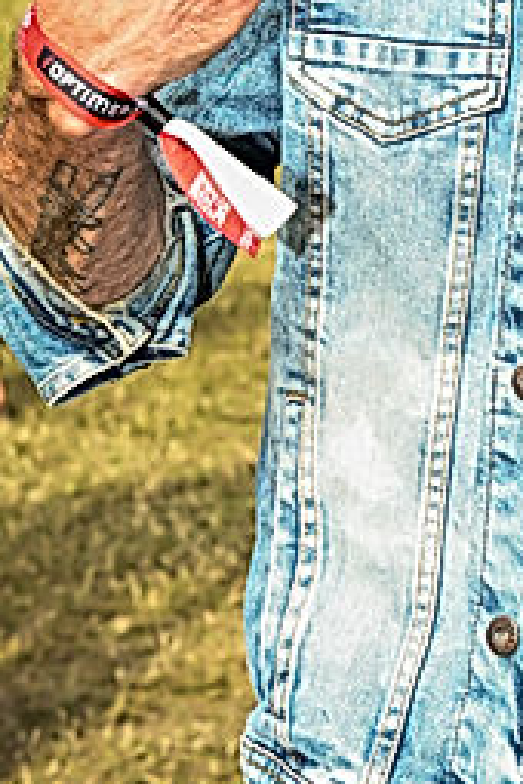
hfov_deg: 7.5
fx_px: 3944
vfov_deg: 11.2
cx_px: 657
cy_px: -129
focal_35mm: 181
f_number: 6.3
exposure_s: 1/160
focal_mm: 45
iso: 100
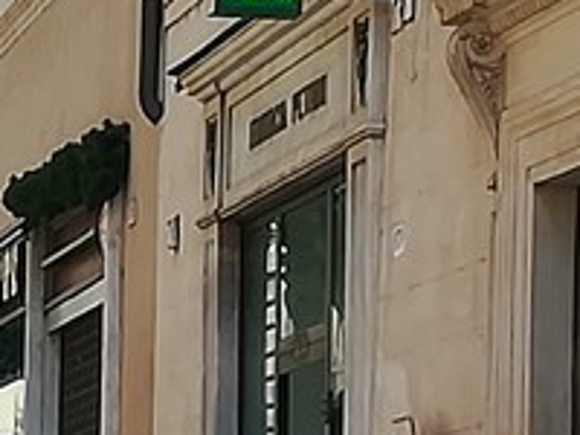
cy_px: 361
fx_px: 4373
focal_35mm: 261
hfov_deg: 7.4
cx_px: -481
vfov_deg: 5.7
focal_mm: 3.83
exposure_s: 1/393
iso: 50
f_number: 2.2
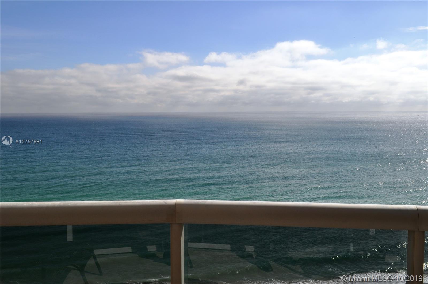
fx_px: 427
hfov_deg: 53.2
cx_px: 214
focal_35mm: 36
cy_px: 142
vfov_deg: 36.8
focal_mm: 24
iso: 200
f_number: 11
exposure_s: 1/500
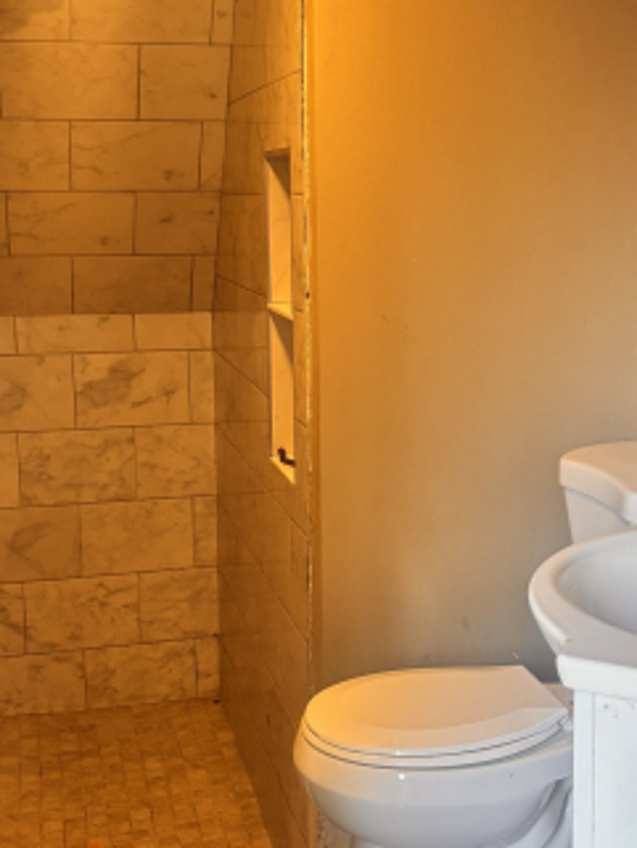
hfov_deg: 27.0
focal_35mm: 54
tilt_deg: -10.8
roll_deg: +0.1
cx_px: 359
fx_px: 1324
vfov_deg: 35.5
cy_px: 424
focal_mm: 5.96
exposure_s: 1/60
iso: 200
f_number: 1.6
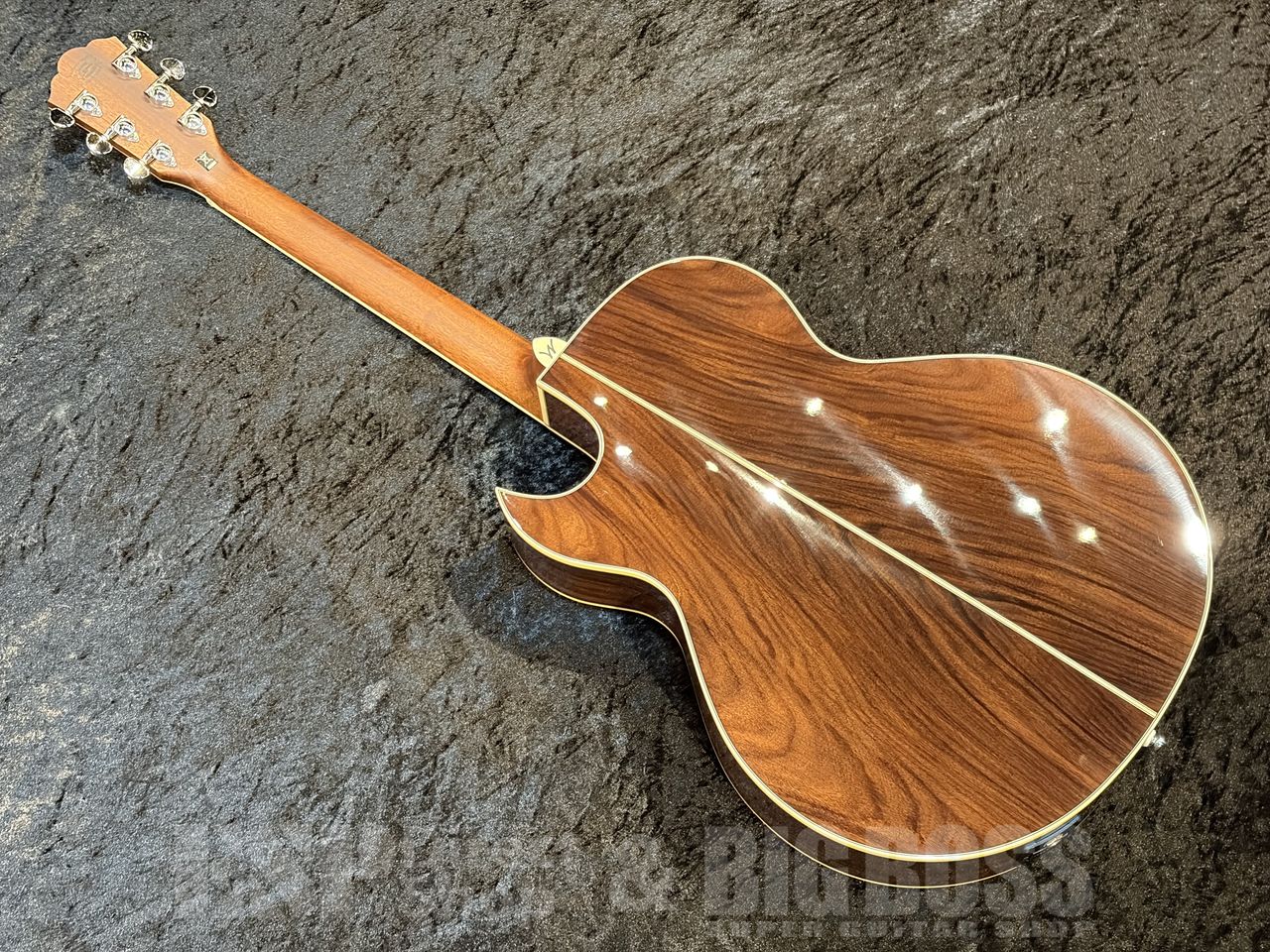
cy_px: 476
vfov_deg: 28.0
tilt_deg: -64.2
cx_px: 635
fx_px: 1908
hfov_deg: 36.8
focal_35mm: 52
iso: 320
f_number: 1.6
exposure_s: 1/30
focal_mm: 5.96
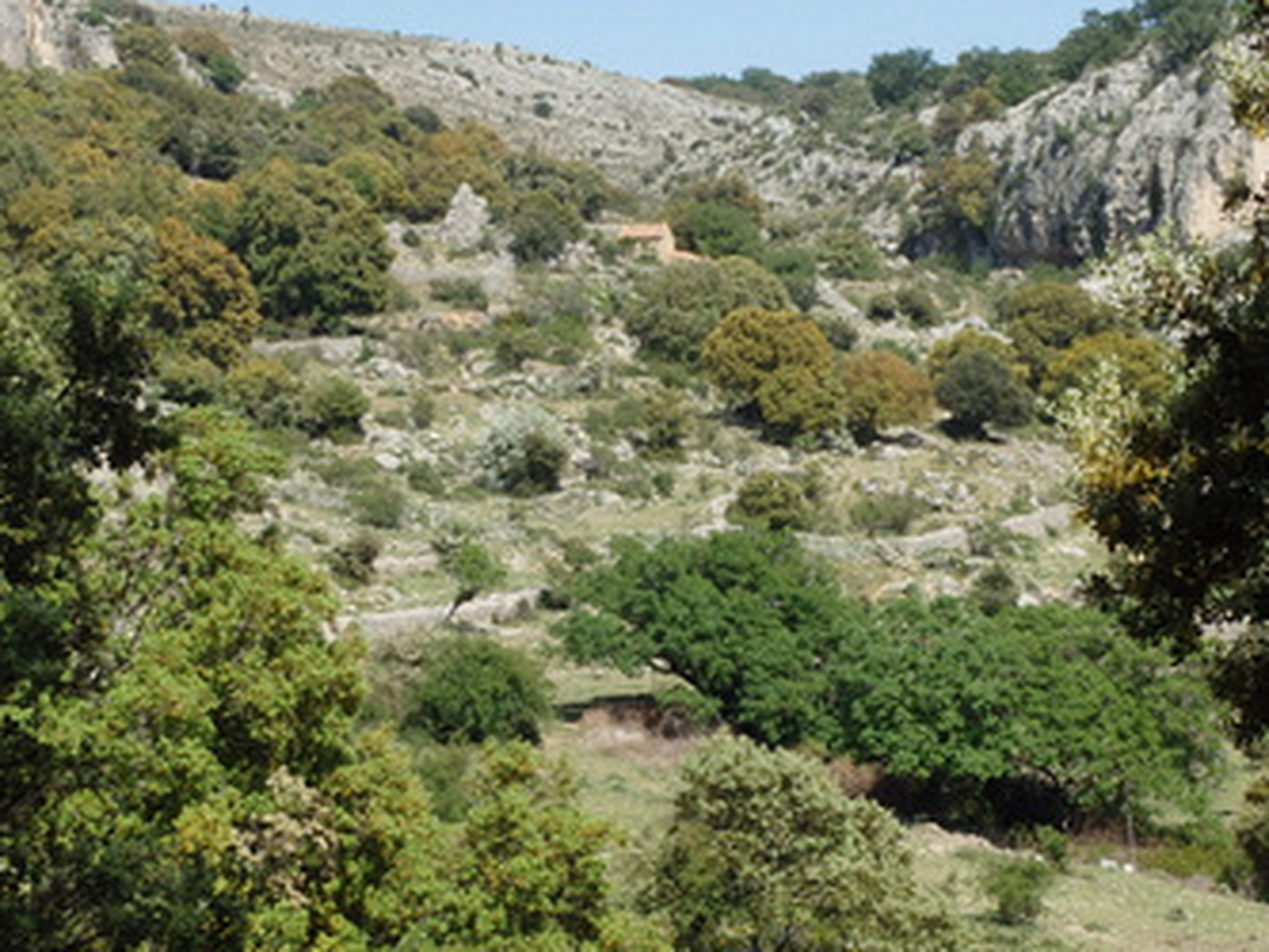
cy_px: 508
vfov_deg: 14.5
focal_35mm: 102
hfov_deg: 19.2
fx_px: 3741
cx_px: 694
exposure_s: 1/500
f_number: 5.5
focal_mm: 12.3
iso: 125
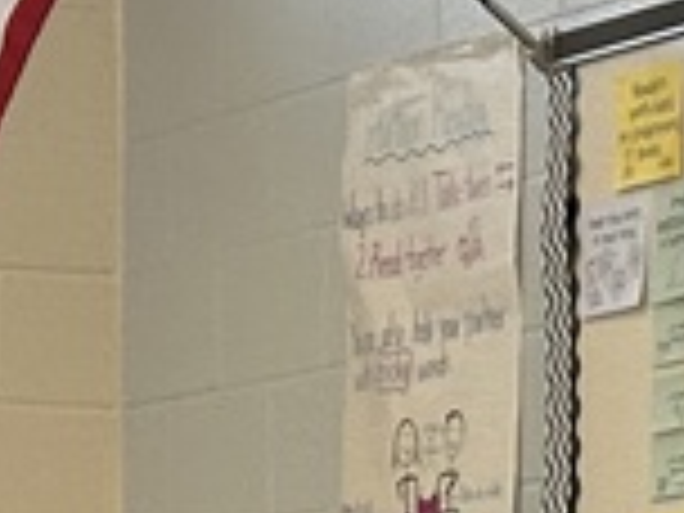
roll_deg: -0.2
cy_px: 1143
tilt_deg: -2.6
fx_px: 6402
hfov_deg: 6.1
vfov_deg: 4.5
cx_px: 994
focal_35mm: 324
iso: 250
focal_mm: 6.86
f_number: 1.78
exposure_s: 1/40
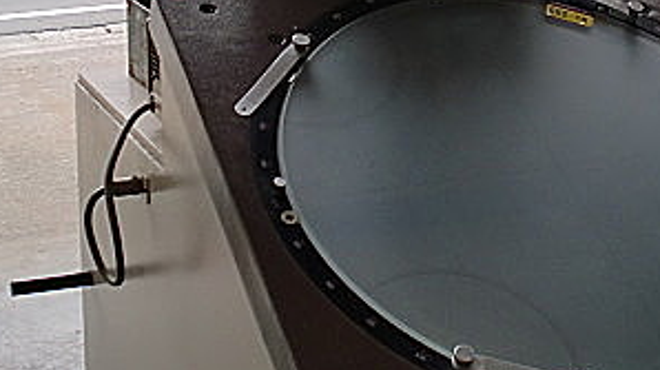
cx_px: 410
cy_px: 27
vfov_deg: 14.5
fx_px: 1434
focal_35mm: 82
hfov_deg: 25.8
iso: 64
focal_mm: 6.3
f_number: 3.1
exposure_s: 1/80
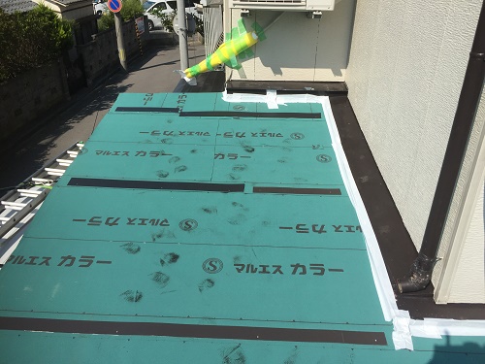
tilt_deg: -28.4
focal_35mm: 29
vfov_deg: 48.2
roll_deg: -2.7
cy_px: 182
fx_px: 406
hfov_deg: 61.7
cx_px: 242
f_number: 2.2
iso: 32
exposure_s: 1/2825
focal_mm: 4.15
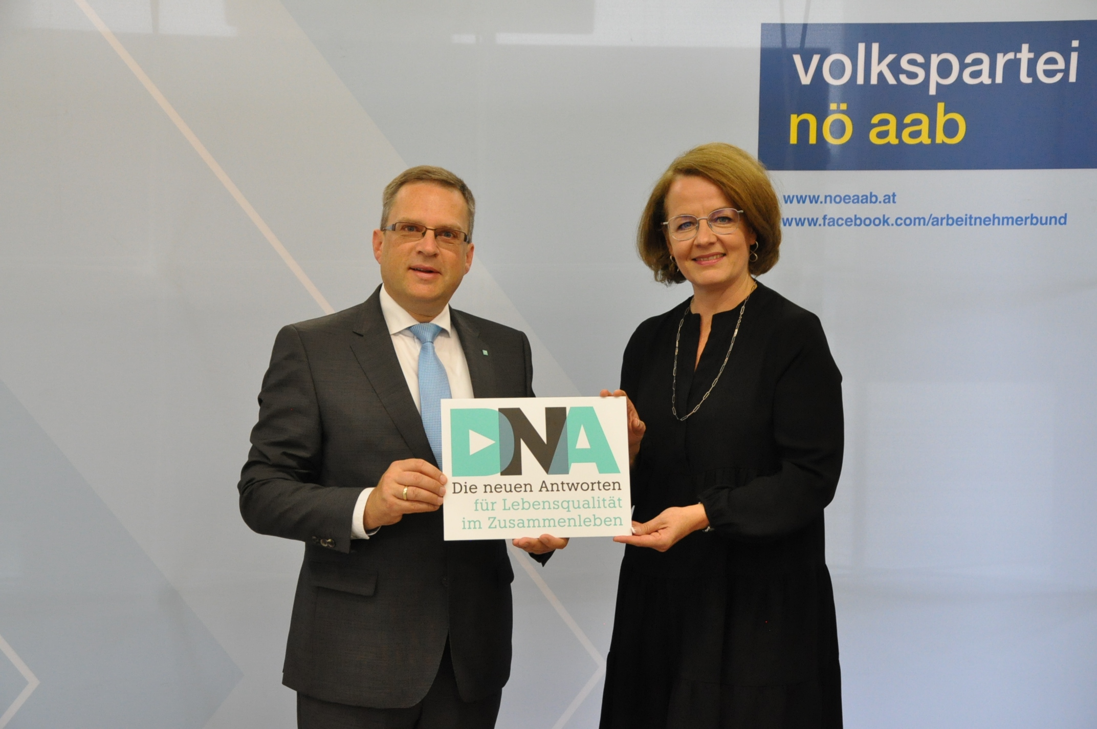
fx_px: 1826
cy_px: 364
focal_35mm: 60
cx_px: 548
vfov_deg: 22.6
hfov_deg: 33.4
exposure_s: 1/125
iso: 2000
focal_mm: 40
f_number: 5.6
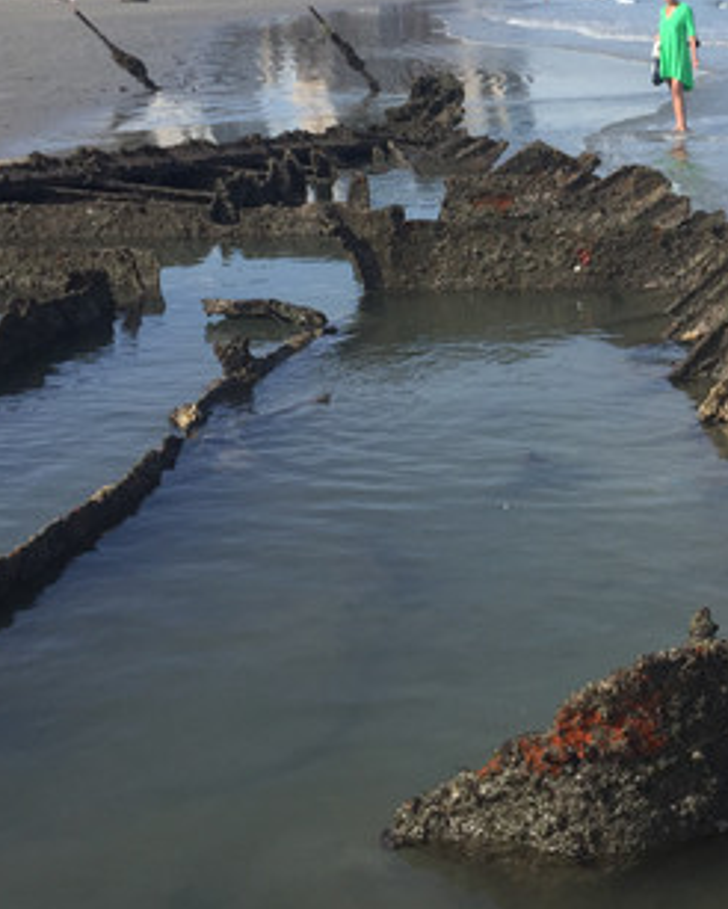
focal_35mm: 59
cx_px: 695
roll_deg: -1.2
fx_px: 1587
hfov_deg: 24.8
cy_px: 225
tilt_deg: -11.6
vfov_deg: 31.4
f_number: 2.2
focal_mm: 4.15
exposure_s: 1/1522
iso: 32
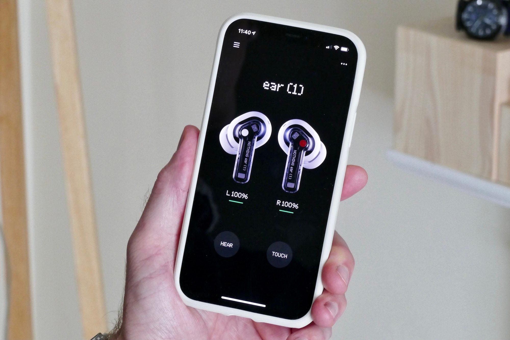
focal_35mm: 122
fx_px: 1728
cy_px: 170
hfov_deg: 16.8
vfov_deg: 11.2
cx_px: 255
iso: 1250
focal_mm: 44.41
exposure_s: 1/80
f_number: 7.1
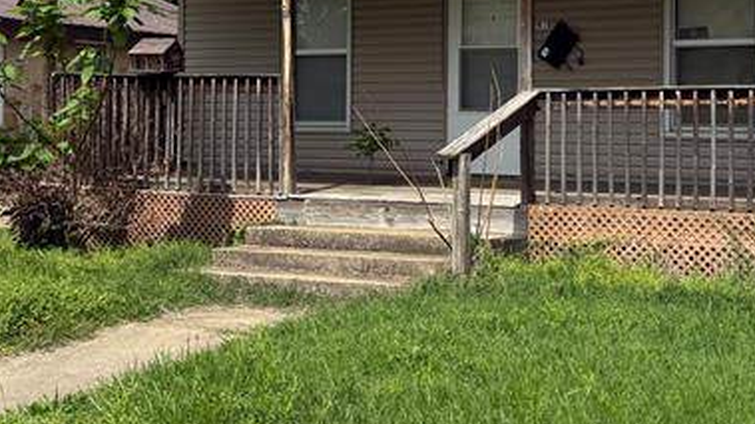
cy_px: 106
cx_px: 458
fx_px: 1061
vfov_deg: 22.4
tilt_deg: +0.0
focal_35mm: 53
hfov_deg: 39.0
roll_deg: -0.1
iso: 80
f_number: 1.78
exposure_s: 1/3953
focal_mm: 6.76
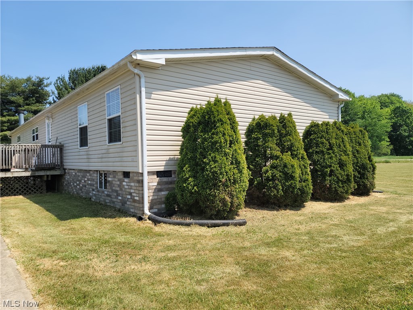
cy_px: 155
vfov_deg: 54.9
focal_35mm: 25
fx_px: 298
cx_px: 206
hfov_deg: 69.4
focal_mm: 7
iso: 20
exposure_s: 1/767
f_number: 1.8
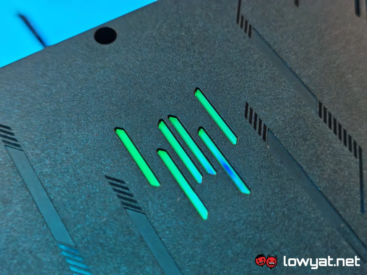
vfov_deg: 31.5
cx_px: 184
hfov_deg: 41.2
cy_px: 138
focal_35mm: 46
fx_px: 488
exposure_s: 1/50
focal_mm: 5.4
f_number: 1.6
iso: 100
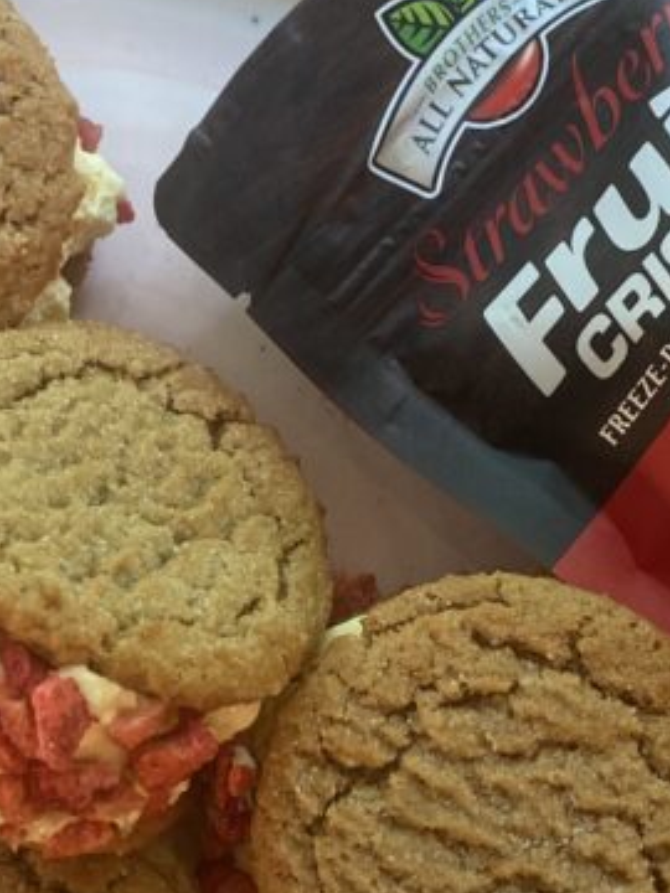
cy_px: 479
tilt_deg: -81.7
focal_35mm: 74
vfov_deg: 26.3
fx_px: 1910
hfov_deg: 19.9
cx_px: 377
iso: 400
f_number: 1.8
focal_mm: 4.25
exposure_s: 1/60
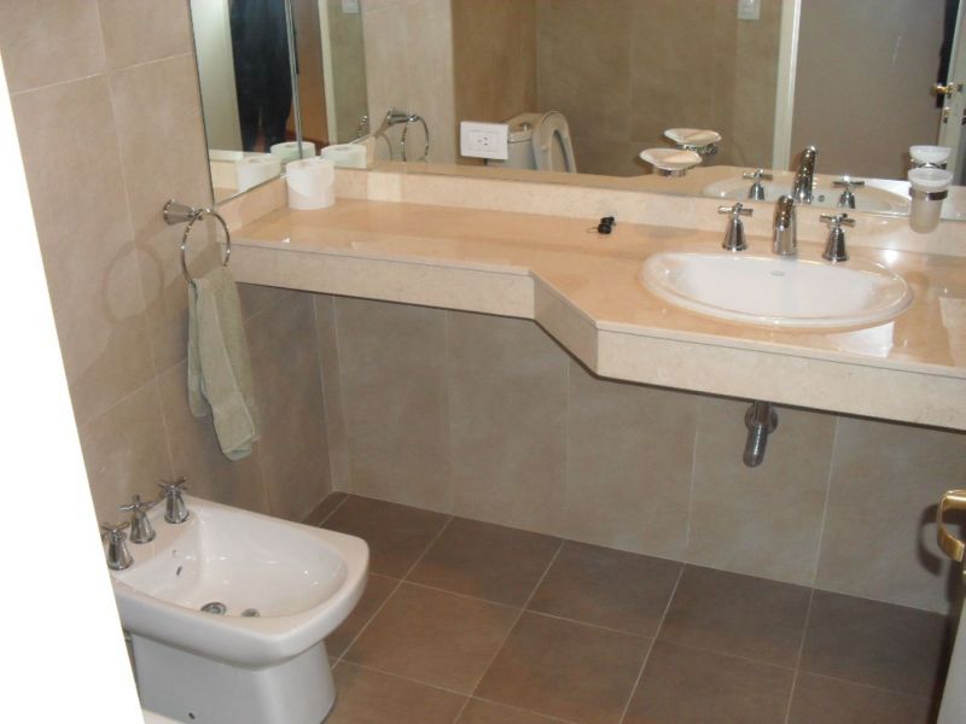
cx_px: 483
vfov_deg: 40.7
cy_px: 362
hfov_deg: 52.6
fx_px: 977
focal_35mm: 35
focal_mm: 6.3
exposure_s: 1/45
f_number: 3.2
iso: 200
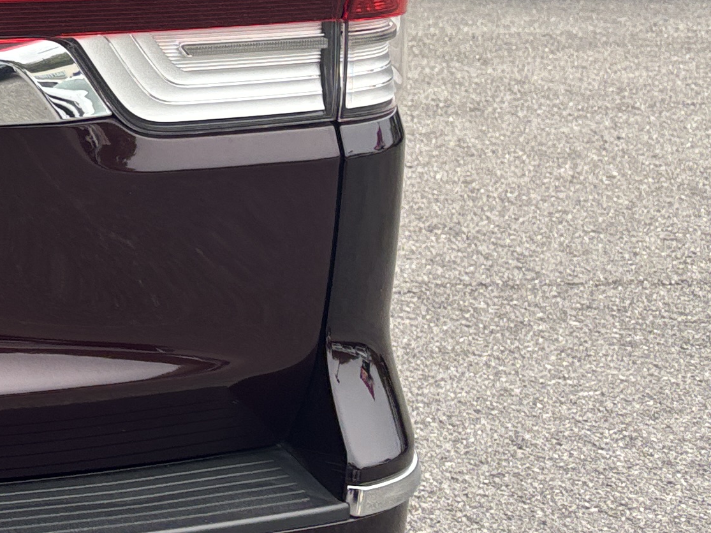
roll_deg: +3.6
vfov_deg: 15.5
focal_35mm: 94
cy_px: 18
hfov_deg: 17.9
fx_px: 1931
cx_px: -445
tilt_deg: -11.2
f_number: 1.6
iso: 40
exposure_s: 1/195
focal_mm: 5.96
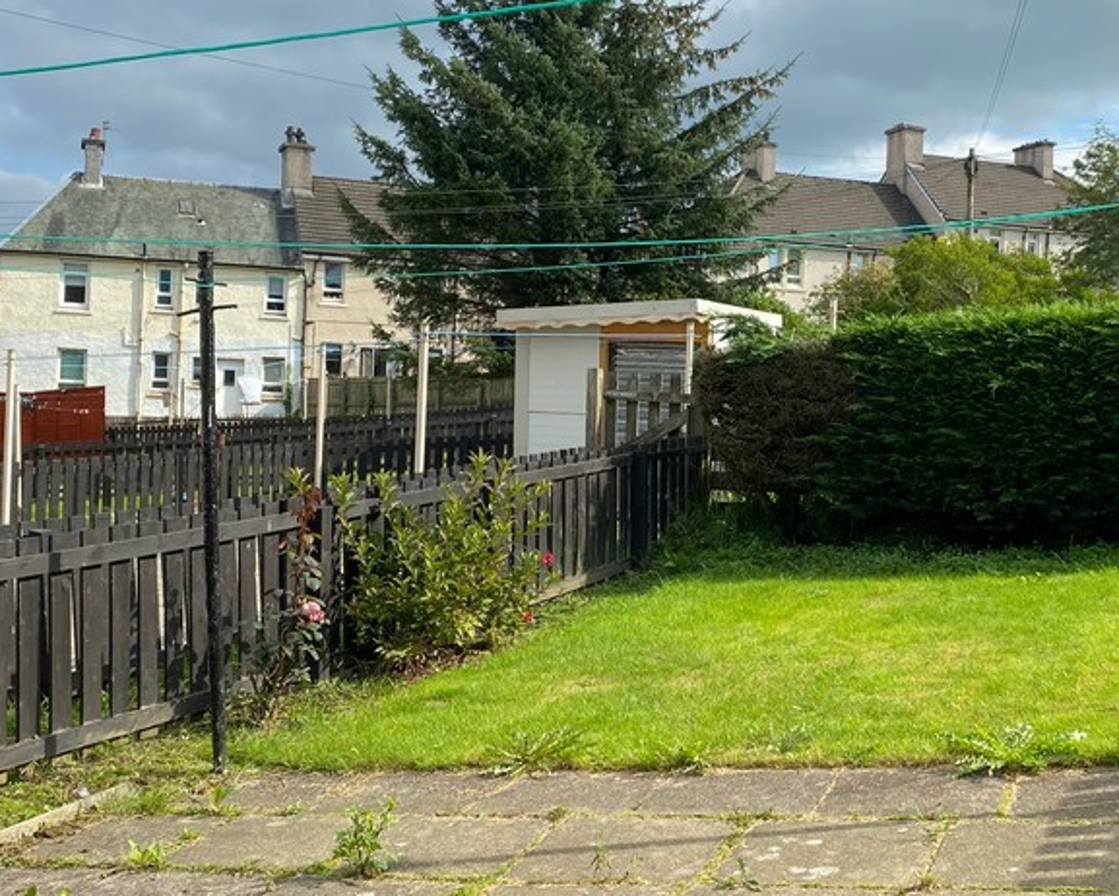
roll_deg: -2.7
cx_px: 768
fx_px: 1491
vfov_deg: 33.4
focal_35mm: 45
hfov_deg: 40.5
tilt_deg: +0.9
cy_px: 392
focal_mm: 4.25
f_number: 1.8
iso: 32
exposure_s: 1/1779
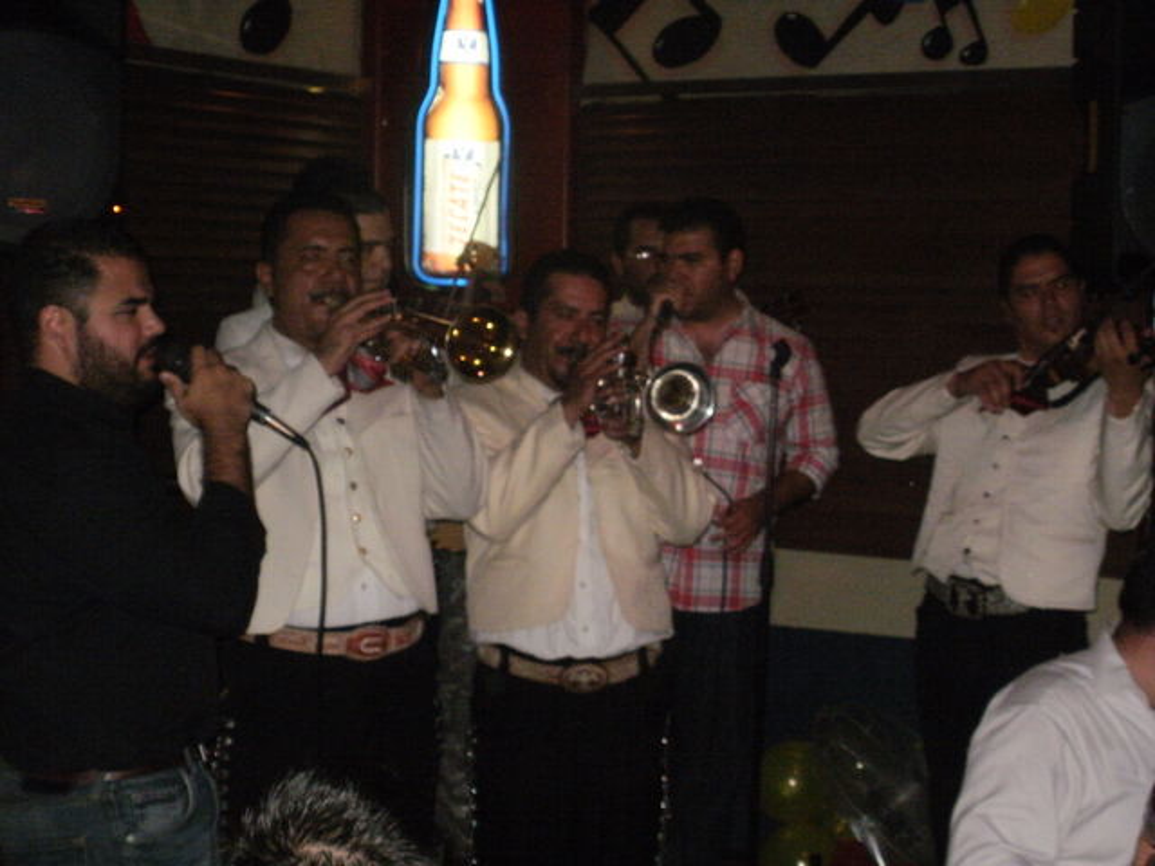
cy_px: 433
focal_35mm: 64
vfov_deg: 22.9
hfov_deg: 30.3
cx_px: 578
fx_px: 2135
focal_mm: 11.2
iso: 400
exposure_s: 1/40
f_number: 4.6
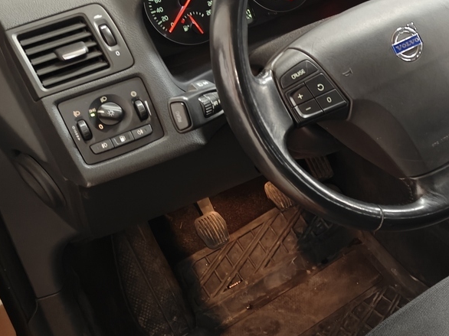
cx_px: 494
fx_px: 765
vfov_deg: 24.8
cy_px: 141
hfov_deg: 29.5
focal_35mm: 59
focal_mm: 5.59
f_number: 1.8
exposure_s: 1/25
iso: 200
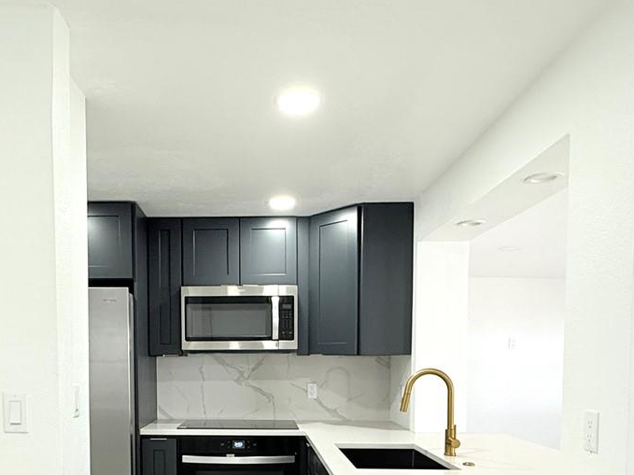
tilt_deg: -3.2
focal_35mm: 33
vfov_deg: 40.5
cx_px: 243
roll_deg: -0.3
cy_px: 402
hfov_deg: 54.8
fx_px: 604
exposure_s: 1/120
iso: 200
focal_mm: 2.22
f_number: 2.2
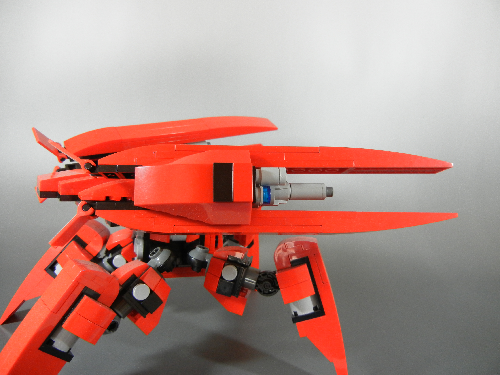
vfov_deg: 46.8
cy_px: 188
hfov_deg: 60.0
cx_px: 250
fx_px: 433
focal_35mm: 30
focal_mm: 5.4
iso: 400
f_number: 3.5
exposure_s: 1/33
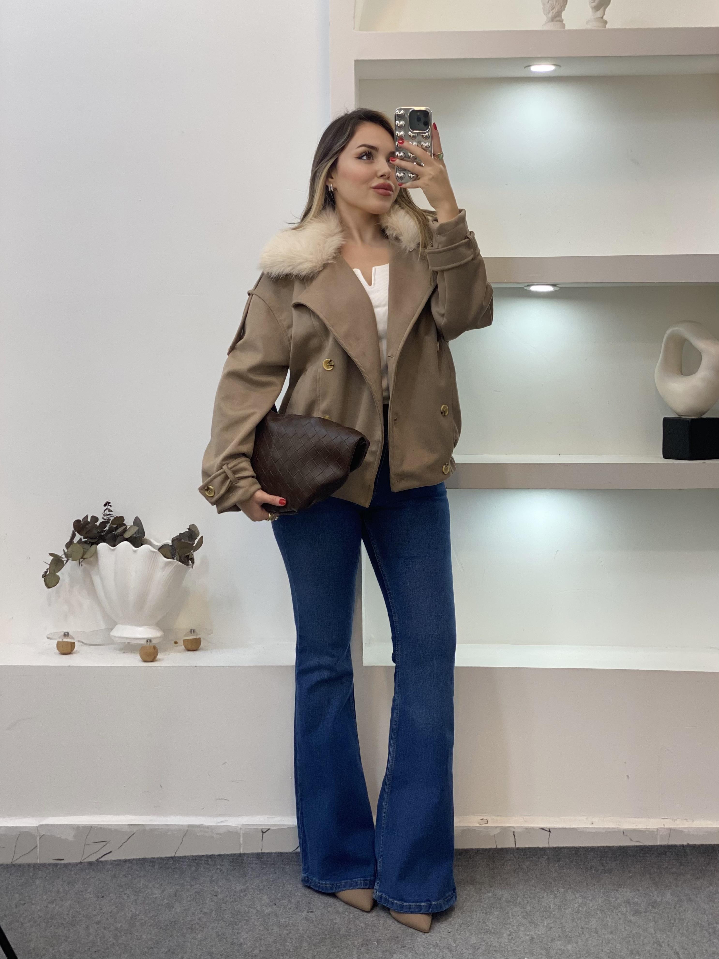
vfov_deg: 36.8
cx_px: 360
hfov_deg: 28.0
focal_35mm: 52
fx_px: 1440
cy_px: 480
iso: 80
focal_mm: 6
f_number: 2
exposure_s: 1/100
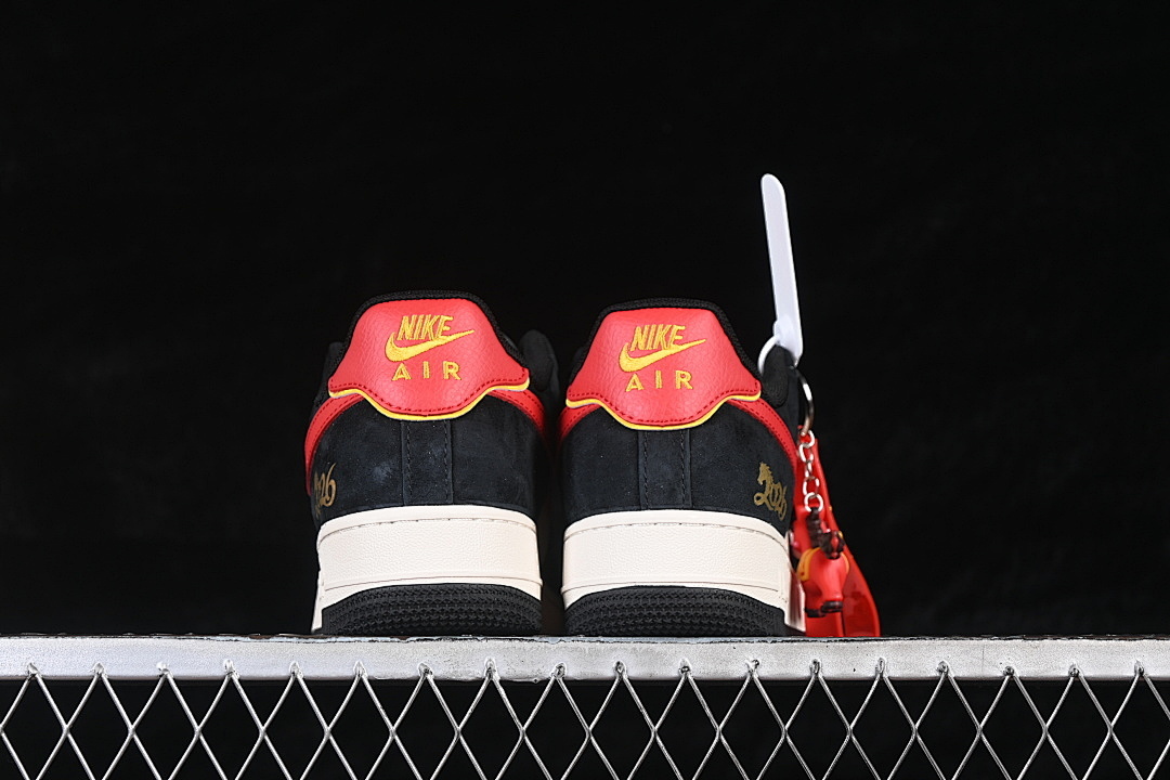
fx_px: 2437
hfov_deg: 27.0
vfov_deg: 18.2
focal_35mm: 75
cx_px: 585
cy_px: 390
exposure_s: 1/60
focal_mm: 50
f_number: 6.3
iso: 160
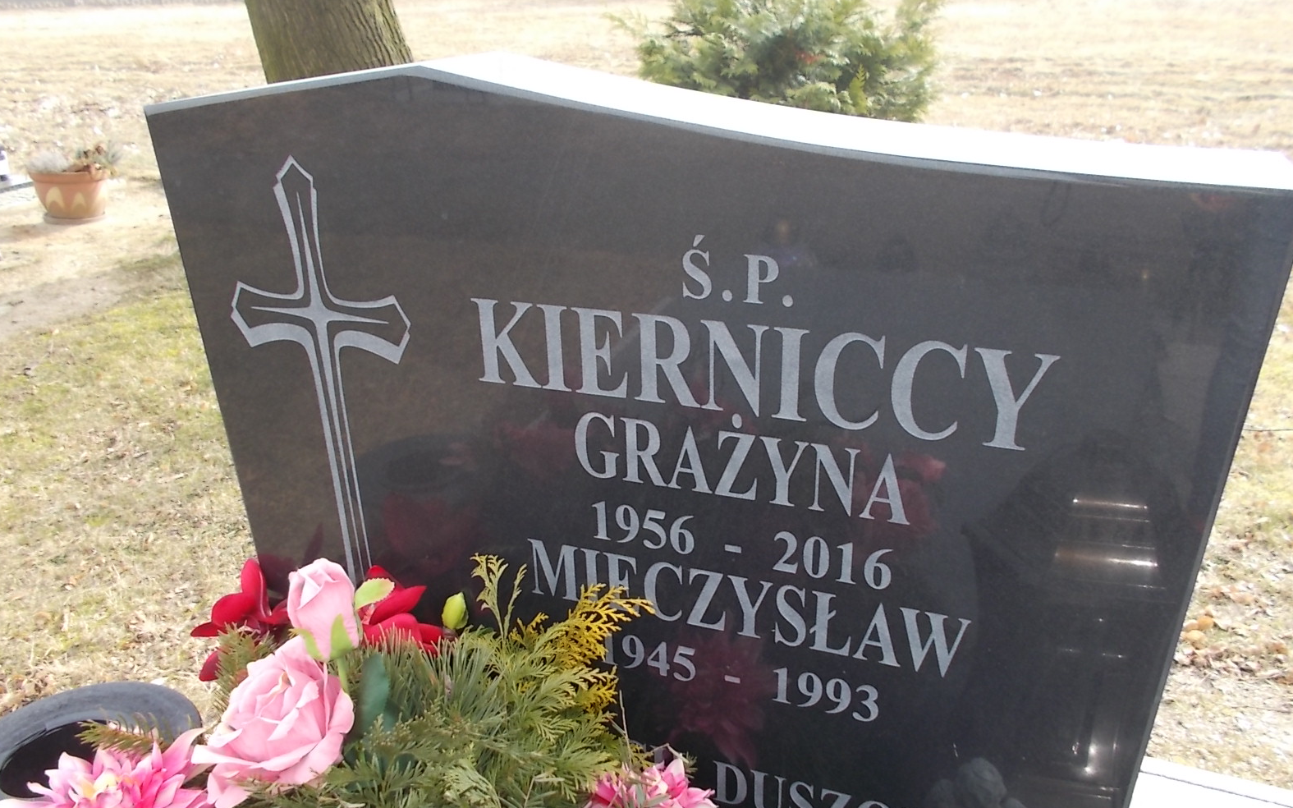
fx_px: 987
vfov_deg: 44.5
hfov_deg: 66.5
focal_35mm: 28
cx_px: 648
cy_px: 425
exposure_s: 1/160
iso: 80
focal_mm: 4.6
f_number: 3.2
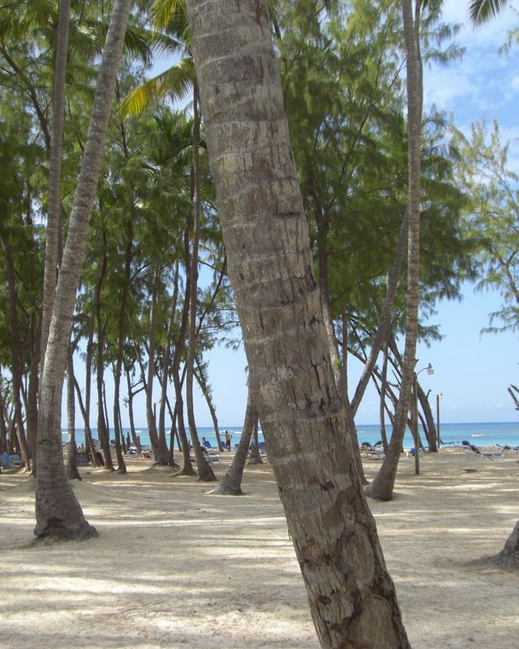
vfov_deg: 37.3
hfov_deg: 30.2
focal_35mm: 50
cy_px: 322
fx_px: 960
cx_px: 251
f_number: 2.7
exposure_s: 1/640
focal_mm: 6.2
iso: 64
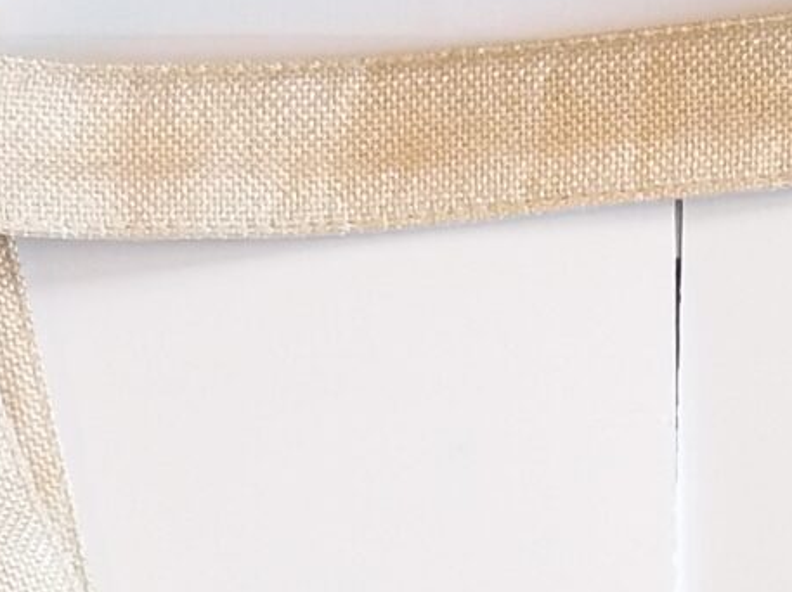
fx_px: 3589
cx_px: 657
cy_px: 1397
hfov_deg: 12.5
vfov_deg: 8.6
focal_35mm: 157
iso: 100
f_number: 1.9
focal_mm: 3.7
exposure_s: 1/50
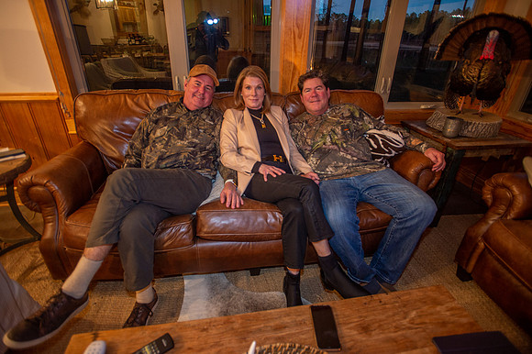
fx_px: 281
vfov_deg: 64.5
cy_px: 177
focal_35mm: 19
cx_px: 266
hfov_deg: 86.9
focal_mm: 19
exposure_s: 1/30
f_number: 2.8
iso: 1000
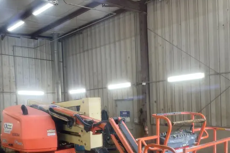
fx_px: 236
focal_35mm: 37
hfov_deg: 51.9
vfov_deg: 35.3
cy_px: 110
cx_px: 117
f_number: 1.6
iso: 80
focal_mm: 4.2
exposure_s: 1/120
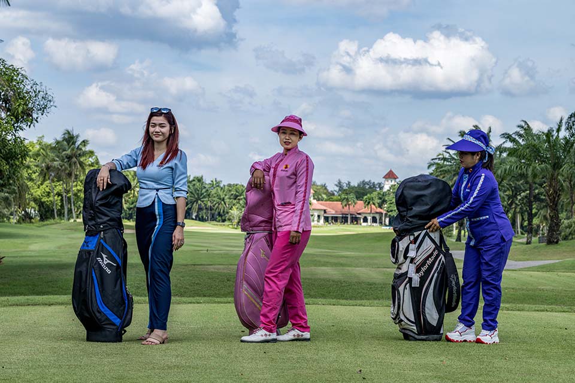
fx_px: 1389
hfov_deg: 23.4
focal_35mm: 87
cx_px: 288
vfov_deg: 15.7
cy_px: 192
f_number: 9
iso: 64
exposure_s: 1/200
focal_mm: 87
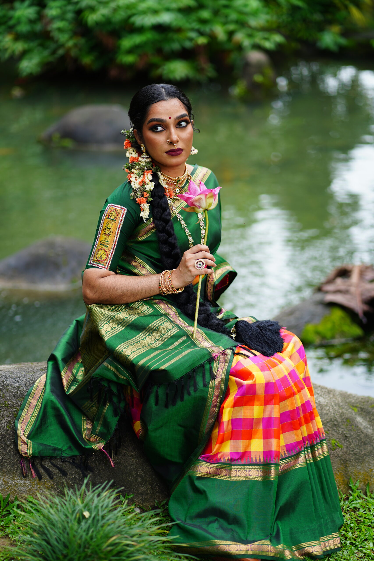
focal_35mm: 85
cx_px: 187
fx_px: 1324
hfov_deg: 16.1
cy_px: 280
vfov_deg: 23.9
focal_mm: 85
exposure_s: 1/320
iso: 160
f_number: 2
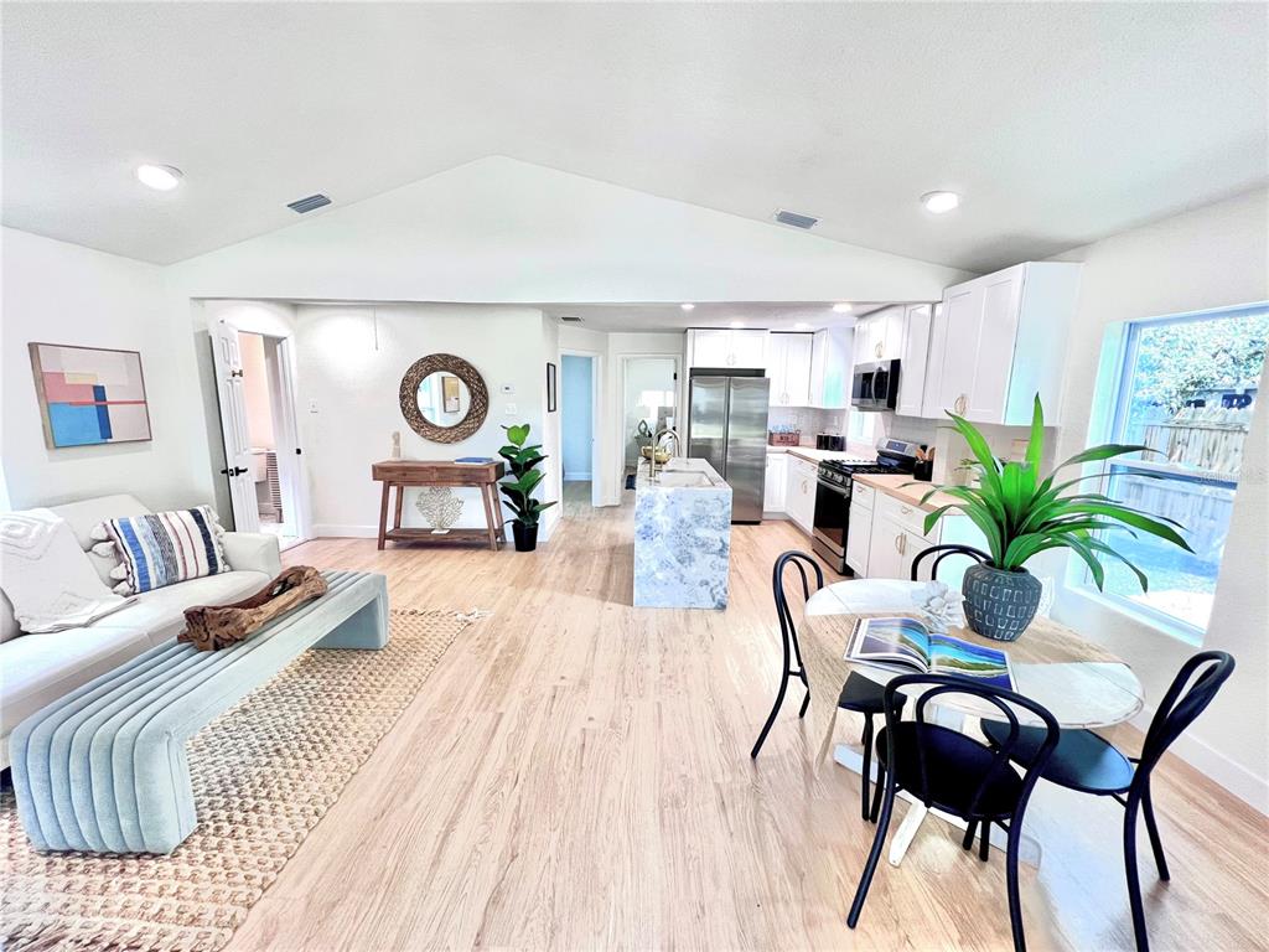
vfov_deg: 89.9
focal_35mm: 13
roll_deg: -0.7
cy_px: 476
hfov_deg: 106.2
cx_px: 634
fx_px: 477
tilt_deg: -9.5
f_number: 1.8
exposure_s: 1/120
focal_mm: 1.57
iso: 125
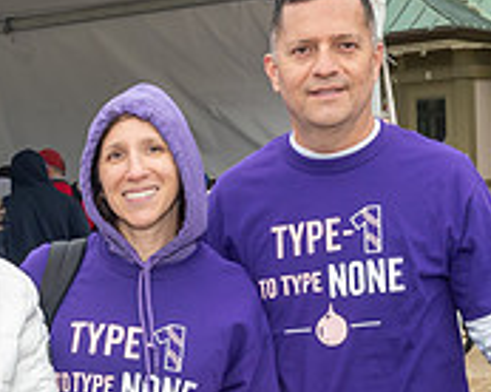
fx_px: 1626
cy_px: 497
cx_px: 129
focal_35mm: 112
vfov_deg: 13.3
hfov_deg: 17.1
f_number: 7.1
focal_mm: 19
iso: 250
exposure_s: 1/250
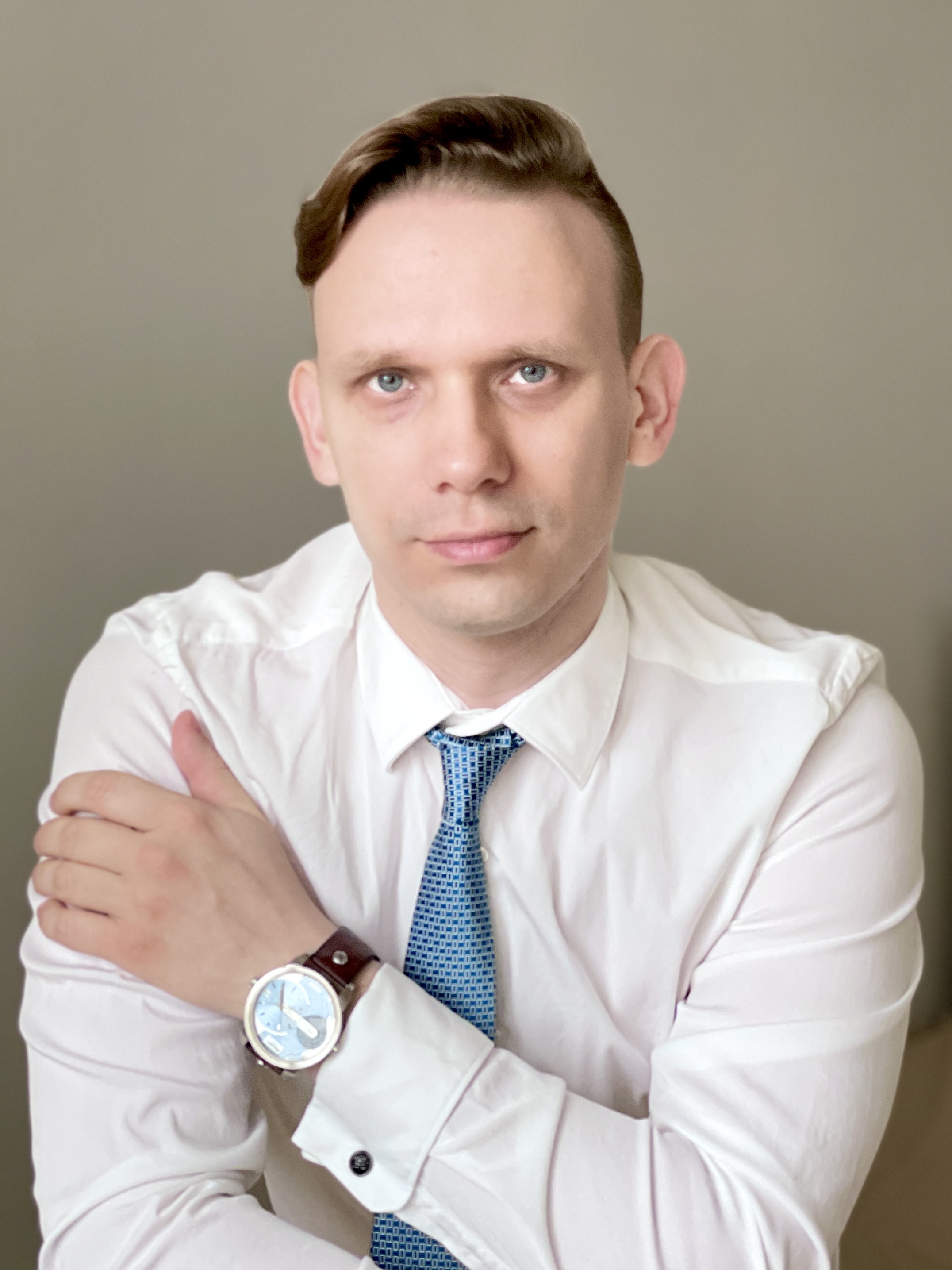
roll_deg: -1.0
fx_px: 1907
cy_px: 635
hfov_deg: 28.0
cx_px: 476
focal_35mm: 52
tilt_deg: +0.2
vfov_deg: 36.8
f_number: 2
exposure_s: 1/122
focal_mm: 6
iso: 200
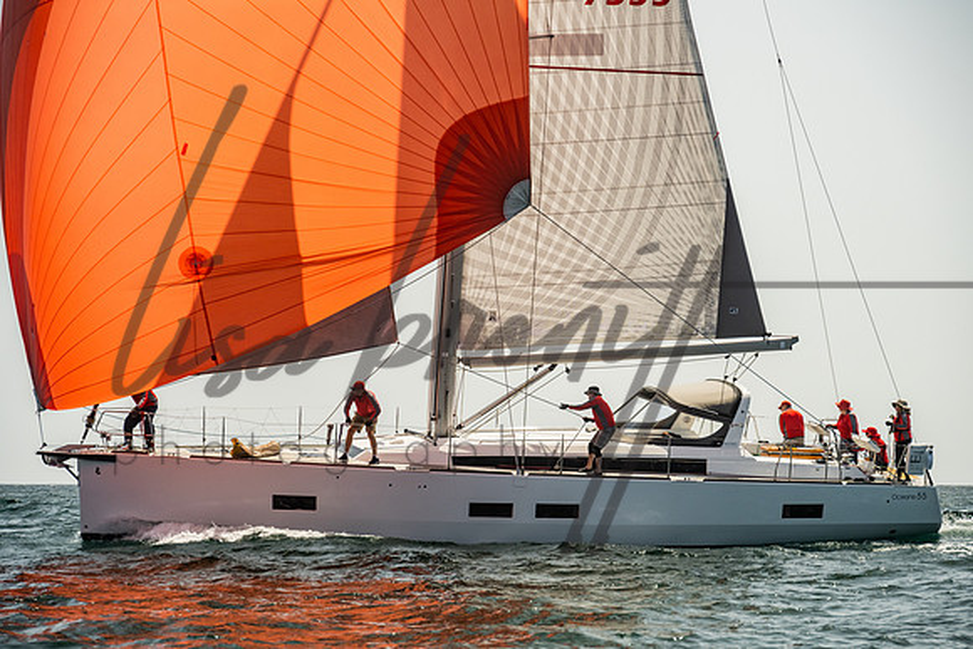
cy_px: 325
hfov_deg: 14.2
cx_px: 505
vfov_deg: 9.5
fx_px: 3894
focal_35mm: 144
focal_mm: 135
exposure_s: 1/1250
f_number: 6.3
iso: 320
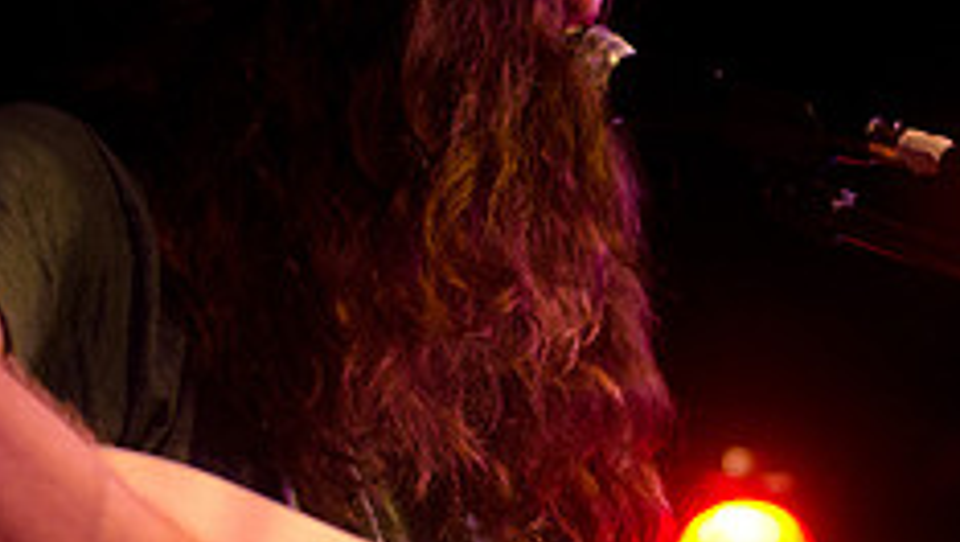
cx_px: 845
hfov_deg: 10.6
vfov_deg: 6.0
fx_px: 5146
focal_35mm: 202
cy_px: 386
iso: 1600
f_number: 2.8
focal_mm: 52
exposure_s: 1/50
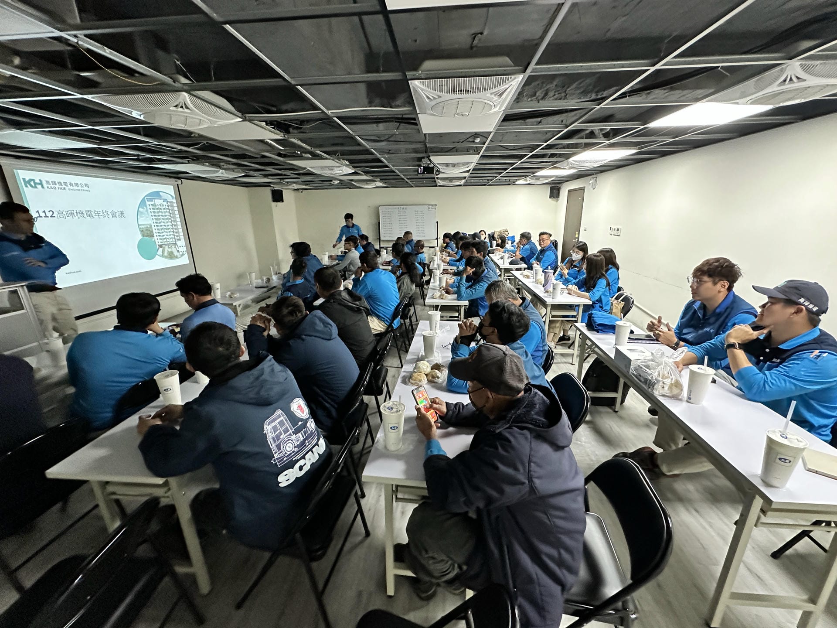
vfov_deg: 85.7
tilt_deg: -16.8
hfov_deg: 102.1
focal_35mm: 14
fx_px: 339
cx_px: 418
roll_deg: +1.1
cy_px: 314
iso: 800
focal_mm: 2.22
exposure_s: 1/60
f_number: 2.2
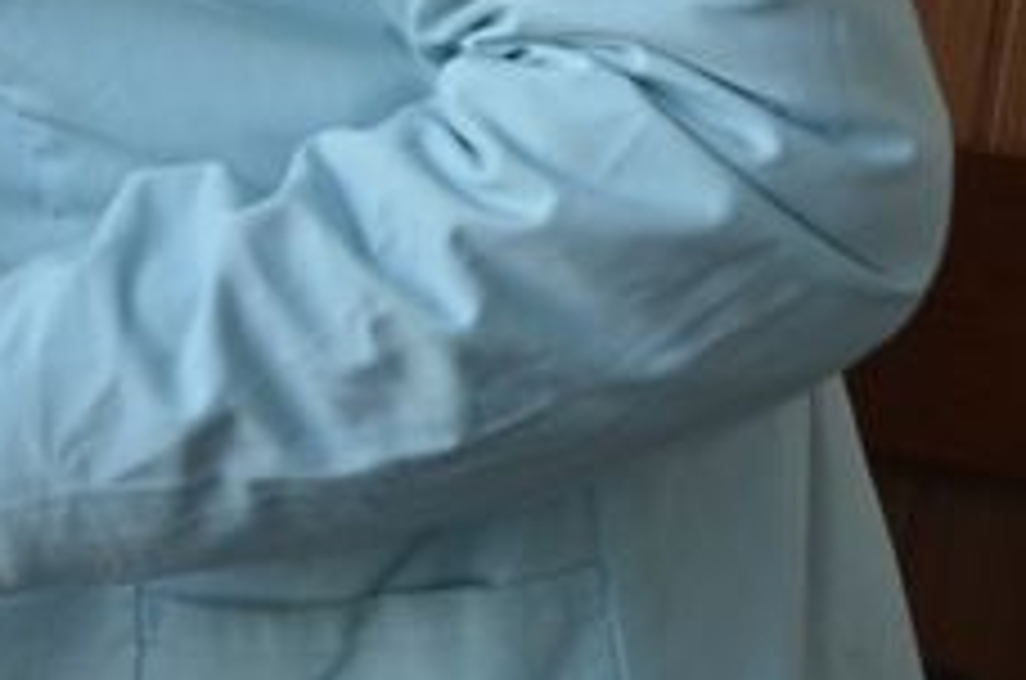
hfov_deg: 13.7
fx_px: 4039
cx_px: -450
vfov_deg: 9.5
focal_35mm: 142
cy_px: -182
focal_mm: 18
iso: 400
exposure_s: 1/80
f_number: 4.5
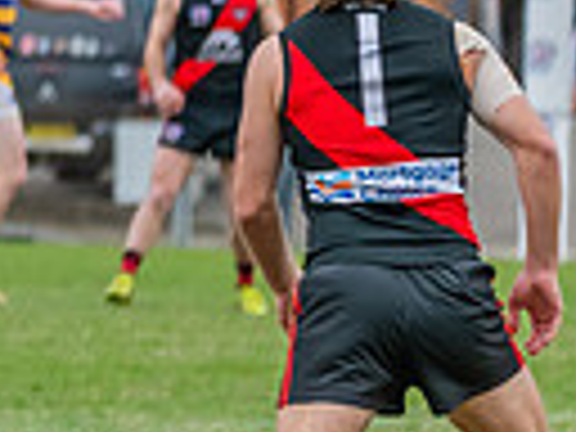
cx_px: -780
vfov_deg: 1.3
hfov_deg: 1.7
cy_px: -209
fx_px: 19468
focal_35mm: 1170
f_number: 5.6
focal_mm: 250
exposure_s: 1/1600
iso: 1250
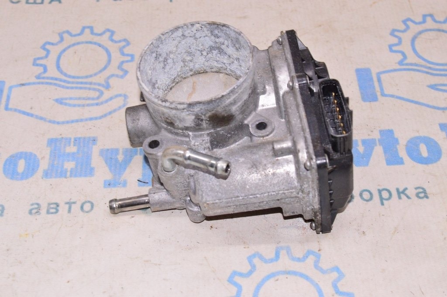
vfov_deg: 23.7
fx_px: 707
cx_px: 224
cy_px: 148
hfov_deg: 35.1
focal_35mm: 57
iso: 1600
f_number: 8
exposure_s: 1/125
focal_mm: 38
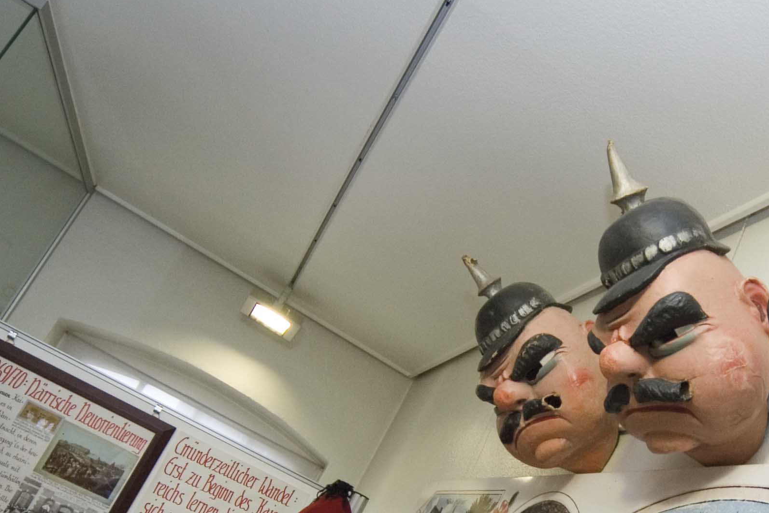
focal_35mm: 34
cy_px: 455
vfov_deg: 36.6
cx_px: 510
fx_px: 726
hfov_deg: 54.7
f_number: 4.5
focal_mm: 12
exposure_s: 1/60
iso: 250
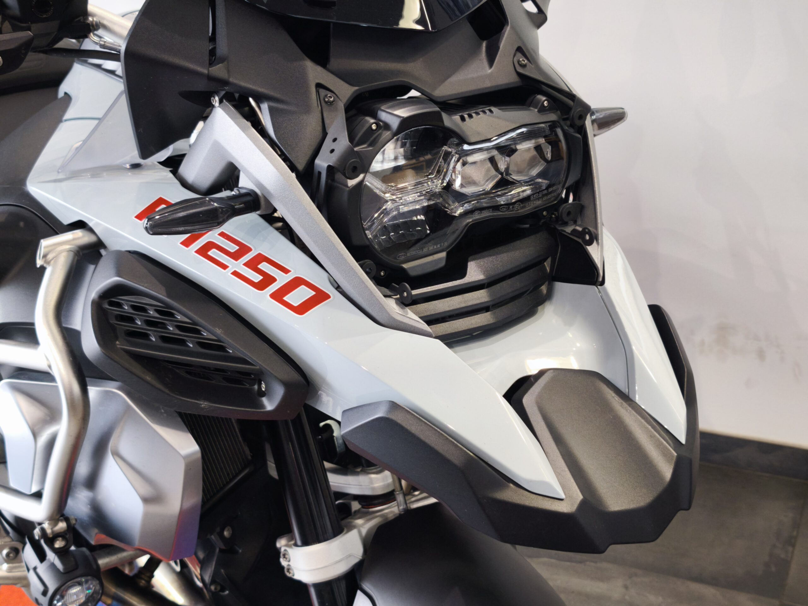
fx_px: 1074
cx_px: 404
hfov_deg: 41.2
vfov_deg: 31.5
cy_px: 303
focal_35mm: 46
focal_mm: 6.57
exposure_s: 1/100
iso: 125
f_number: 1.6
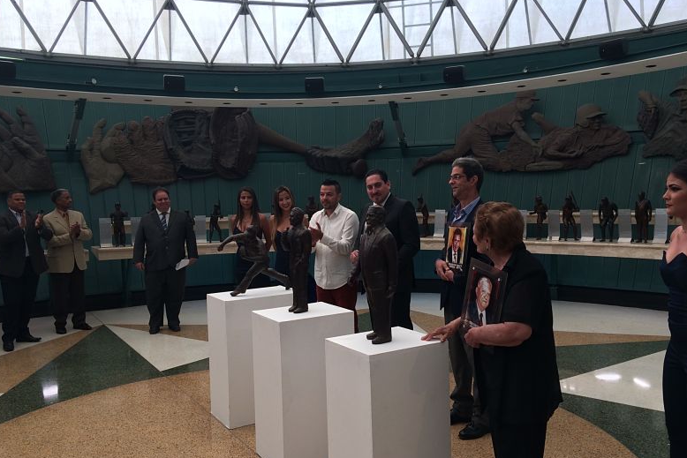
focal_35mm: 31
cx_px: 347
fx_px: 592
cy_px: 239
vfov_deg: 42.3
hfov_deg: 60.3
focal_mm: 4.15
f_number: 2.2
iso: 40
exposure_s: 1/60
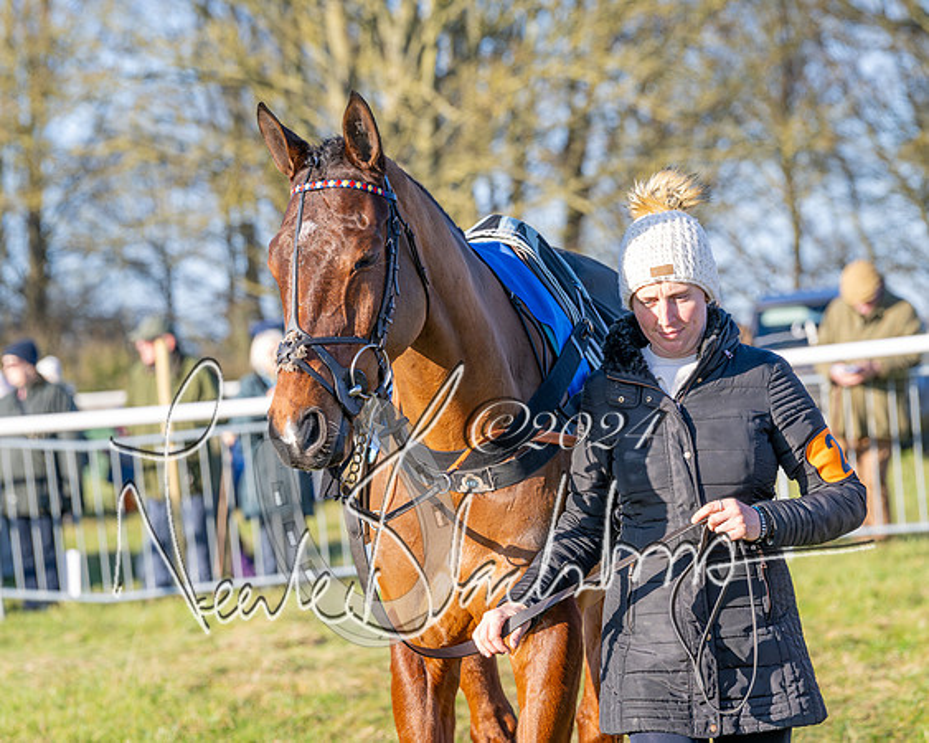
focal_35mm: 202
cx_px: 500
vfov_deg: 7.7
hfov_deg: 9.6
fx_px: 5547
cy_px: 333
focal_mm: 150
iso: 400
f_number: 5
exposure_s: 1/640
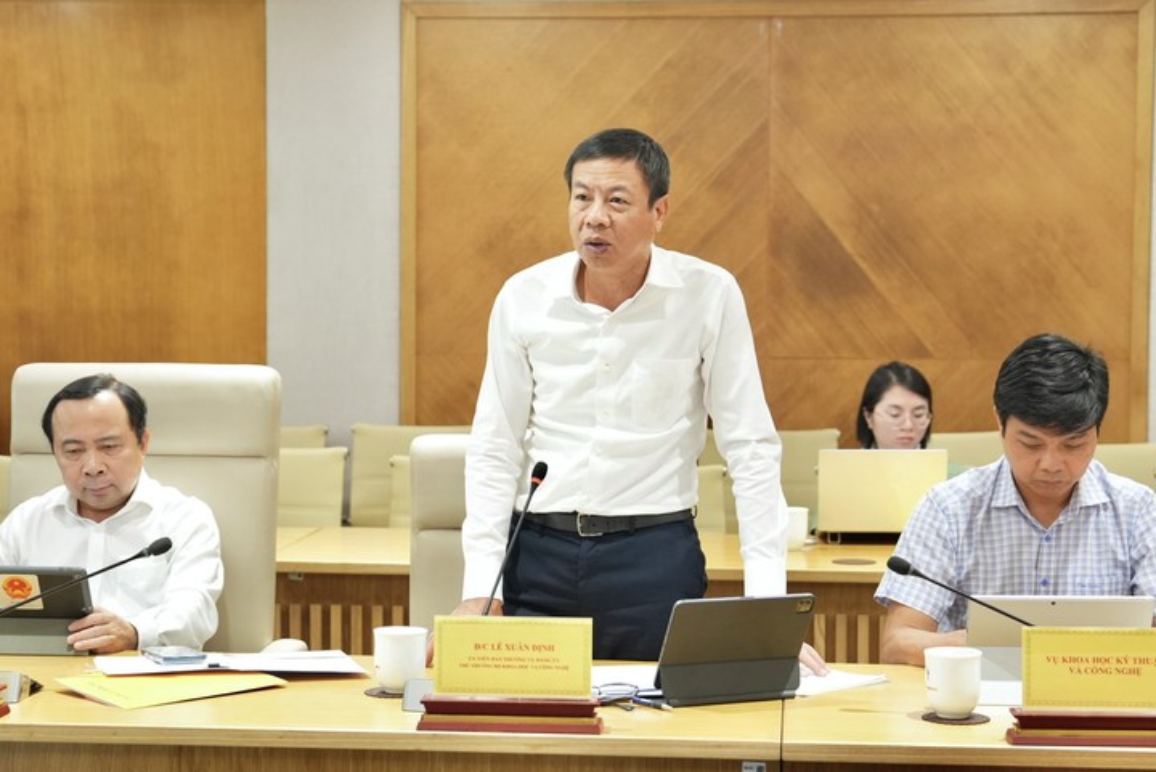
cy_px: 386
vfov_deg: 19.0
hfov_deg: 28.1
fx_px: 2313
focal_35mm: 72
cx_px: 578
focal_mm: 48
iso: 1600
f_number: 3.2
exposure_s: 1/100
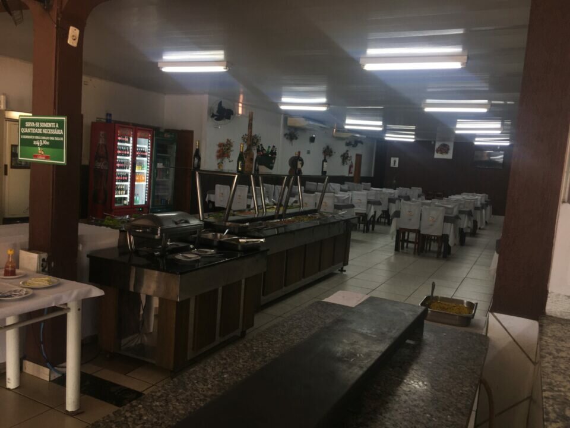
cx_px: 285
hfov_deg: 61.7
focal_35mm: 29
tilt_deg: -6.2
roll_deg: -4.5
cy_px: 214
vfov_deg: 48.2
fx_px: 478
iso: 32
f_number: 2.2
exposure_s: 1/30
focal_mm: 4.15
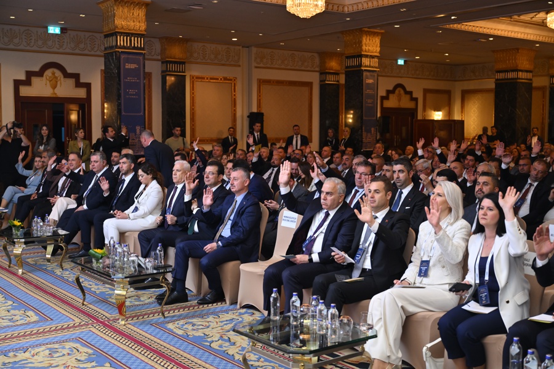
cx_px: 277
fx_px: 677
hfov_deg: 44.5
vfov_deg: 30.5
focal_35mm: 44
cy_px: 184
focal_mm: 44
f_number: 3.2
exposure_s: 1/160
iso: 1000
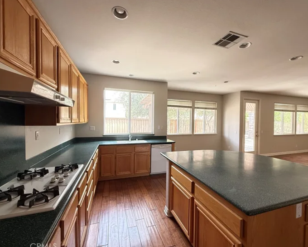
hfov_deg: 96.8
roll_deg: -0.8
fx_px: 137
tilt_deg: -0.5
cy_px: 124
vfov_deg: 84.0
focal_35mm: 15
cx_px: 157
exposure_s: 1/68
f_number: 2.2
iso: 320
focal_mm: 2.22
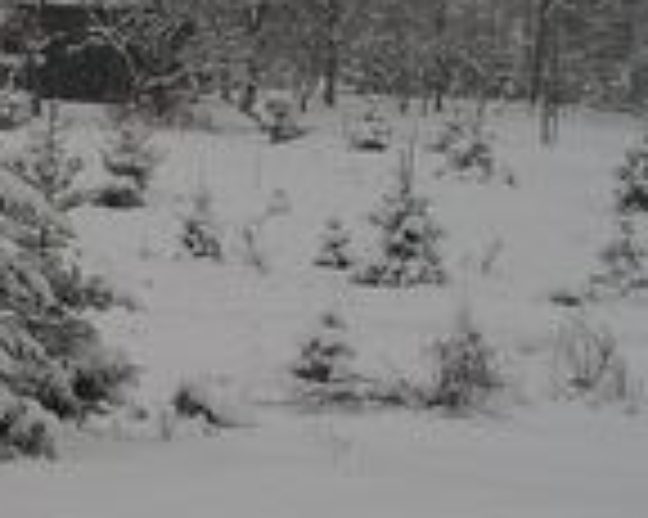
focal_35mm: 192
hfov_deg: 9.9
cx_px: -166
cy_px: 300
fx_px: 3680
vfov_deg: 8.0
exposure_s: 1/800
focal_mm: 10.6
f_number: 3.3
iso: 50
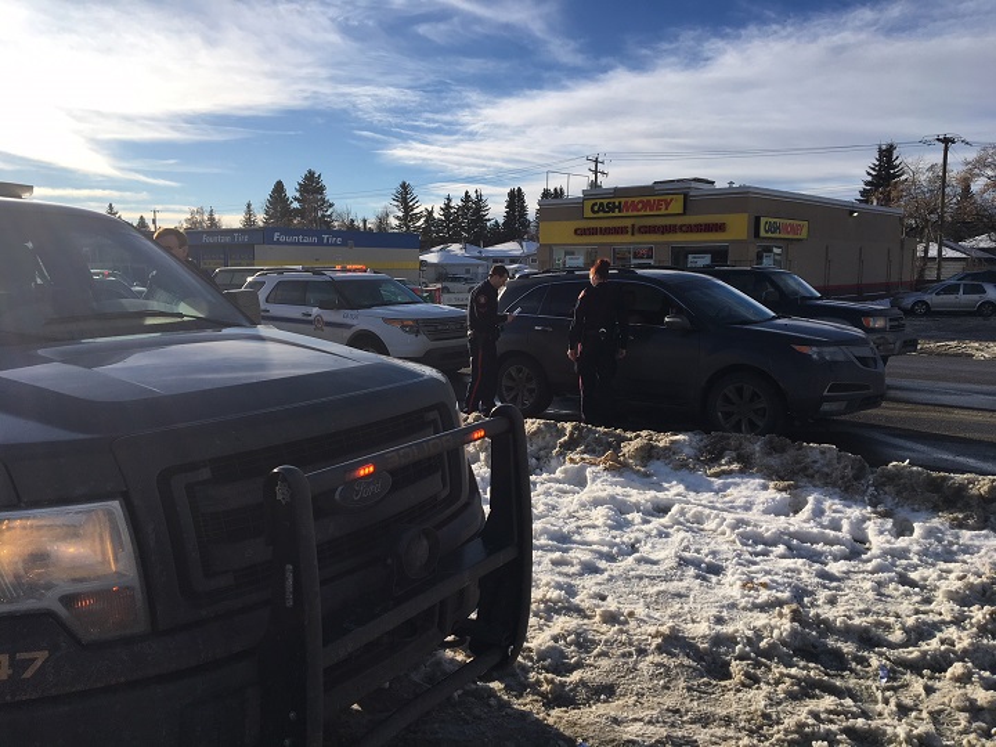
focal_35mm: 29
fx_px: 834
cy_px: 374
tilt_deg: -7.4
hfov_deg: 61.7
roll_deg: -0.9
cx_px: 498
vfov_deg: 48.2
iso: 25
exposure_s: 1/2481
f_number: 2.2
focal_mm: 4.15
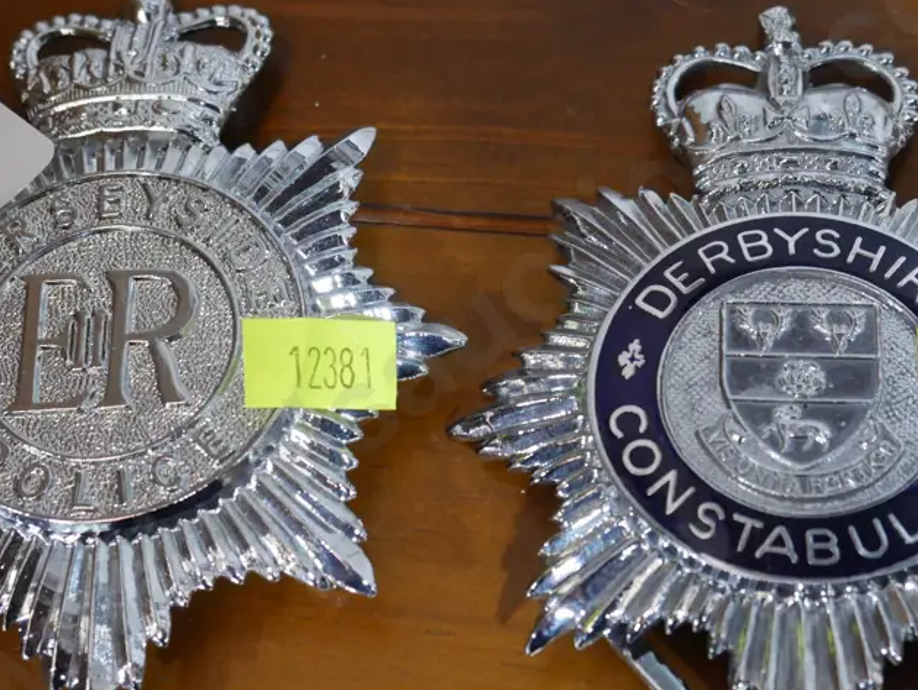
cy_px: 324
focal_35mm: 75
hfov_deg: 26.0
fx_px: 1990
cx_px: 487
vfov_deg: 19.7
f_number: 5.1
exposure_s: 1/60
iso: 1000
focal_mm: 23
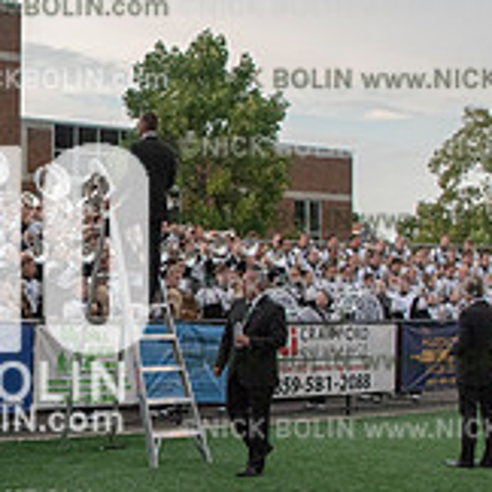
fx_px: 1174
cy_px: 290
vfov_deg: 23.6
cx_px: -67
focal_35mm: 73
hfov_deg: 22.2
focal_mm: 24
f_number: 3.5
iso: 3200
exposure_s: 1/4000
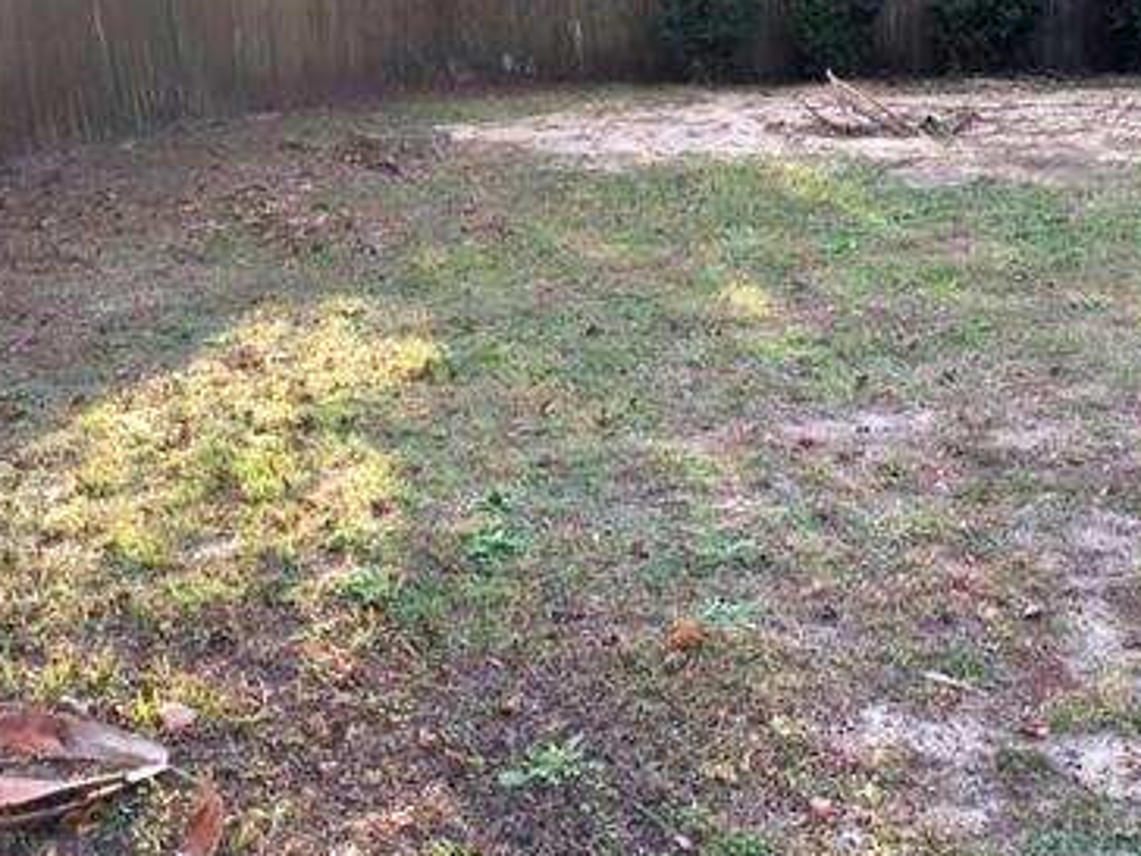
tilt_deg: -9.9
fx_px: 1681
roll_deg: +0.2
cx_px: 533
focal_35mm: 51
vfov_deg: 28.3
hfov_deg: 37.5
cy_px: 267
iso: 32
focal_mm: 4.15
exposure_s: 1/100
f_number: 2.2
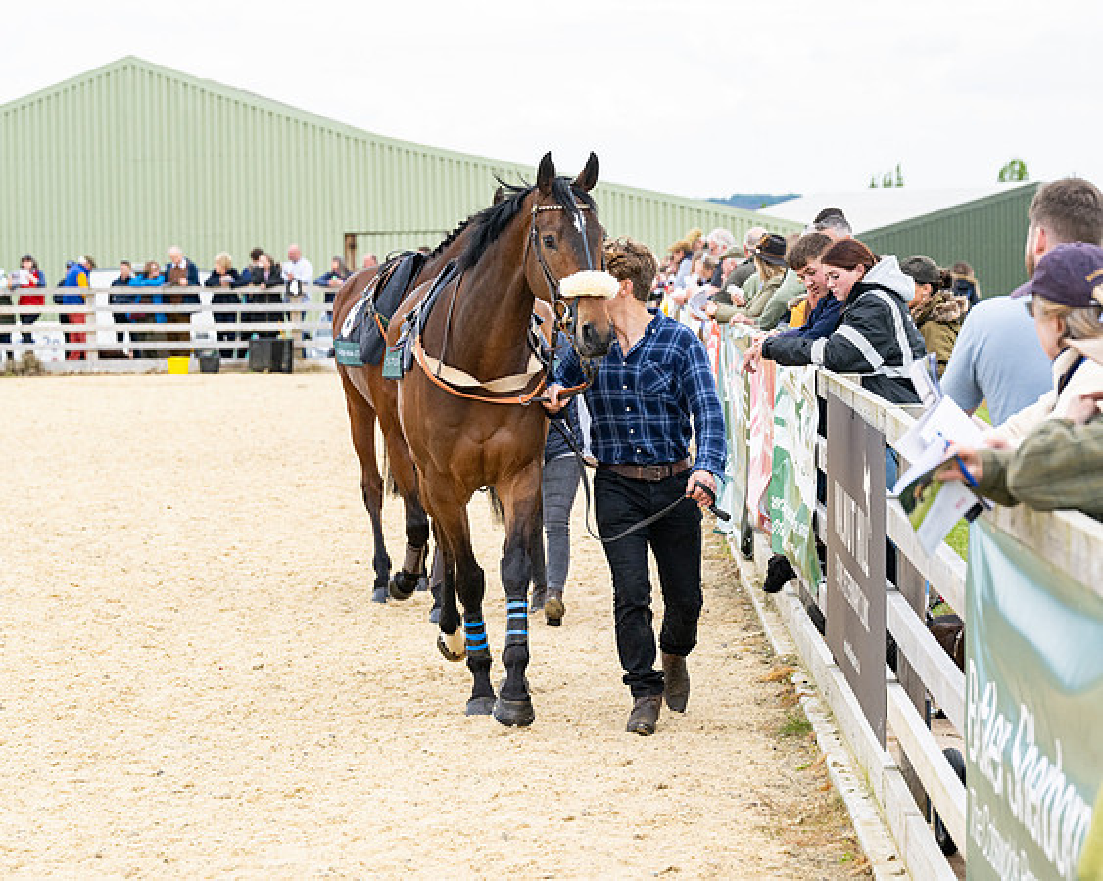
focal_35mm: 124
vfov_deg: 12.4
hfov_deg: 15.5
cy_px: 430
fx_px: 4052
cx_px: 621
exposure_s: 1/2000
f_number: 4
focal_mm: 77
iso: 400
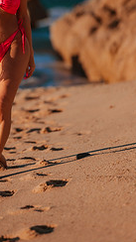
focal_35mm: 261
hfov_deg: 4.6
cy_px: 24
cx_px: -5
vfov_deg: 8.2
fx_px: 1676
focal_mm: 135
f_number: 1.8
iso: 100
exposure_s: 1/5000
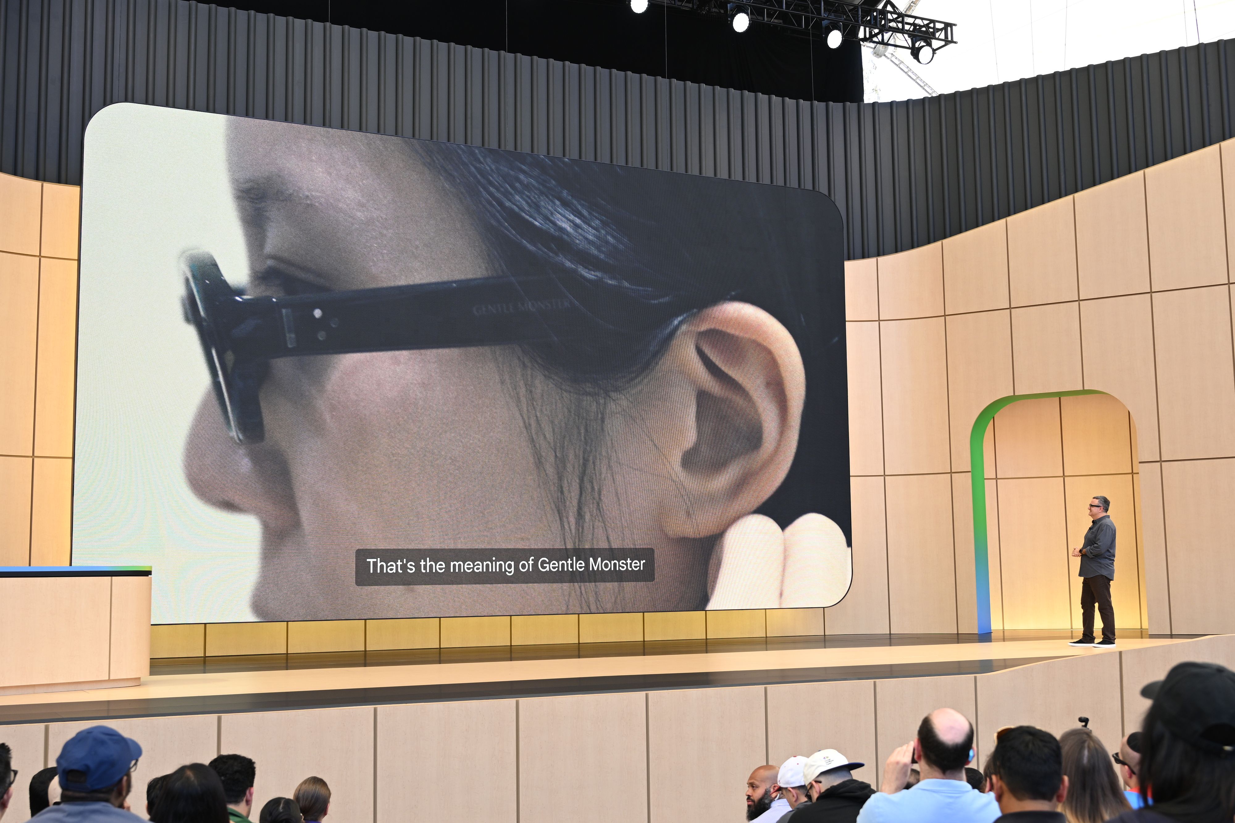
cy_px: 412
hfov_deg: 46.4
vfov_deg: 31.9
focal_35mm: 42
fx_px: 1440
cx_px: 618
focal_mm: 28
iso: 100
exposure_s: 1/120
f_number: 3.5
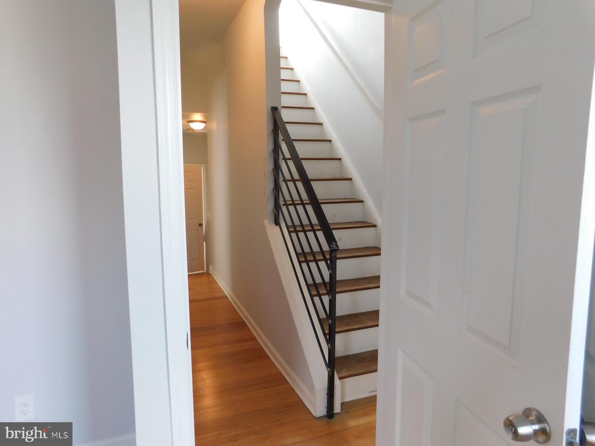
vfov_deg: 58.9
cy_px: 223
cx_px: 298
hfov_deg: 73.9
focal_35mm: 23
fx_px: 395
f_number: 3
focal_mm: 4
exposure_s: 1/30
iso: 125
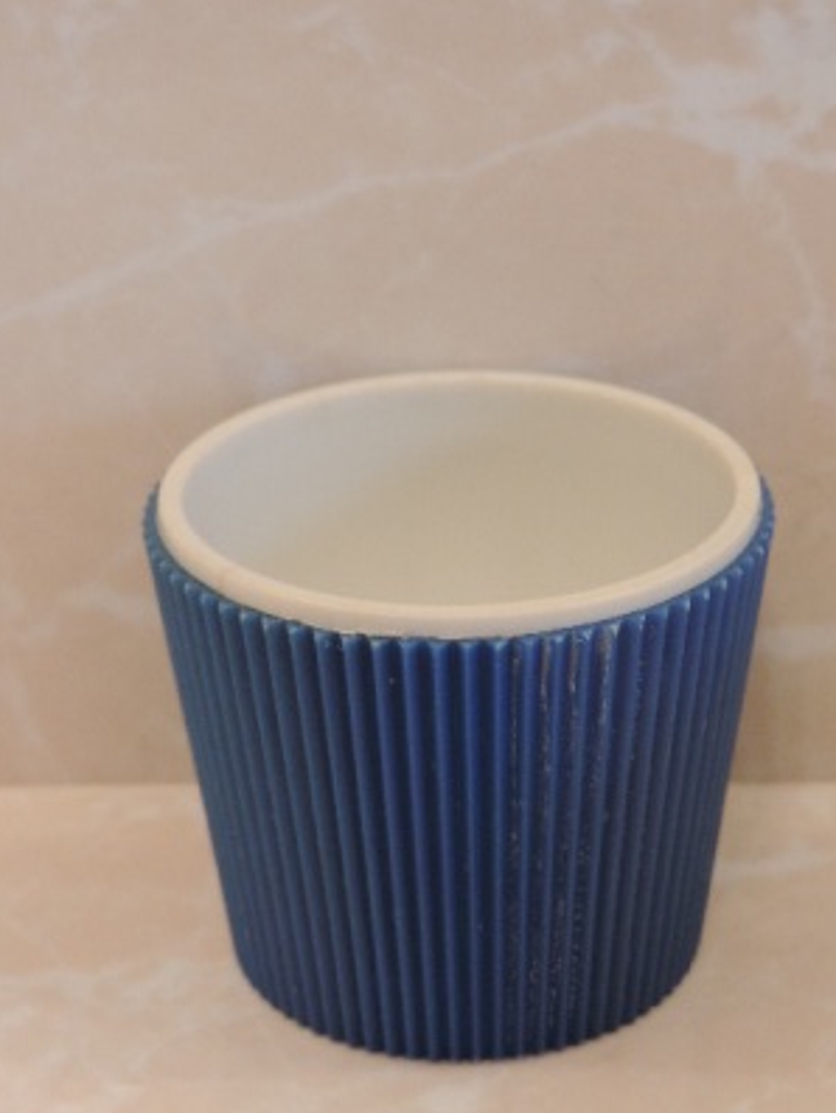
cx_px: 454
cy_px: 535
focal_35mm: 96
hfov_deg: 15.4
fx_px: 3090
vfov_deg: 20.4
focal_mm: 15.1
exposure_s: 1/25
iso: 450
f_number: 4
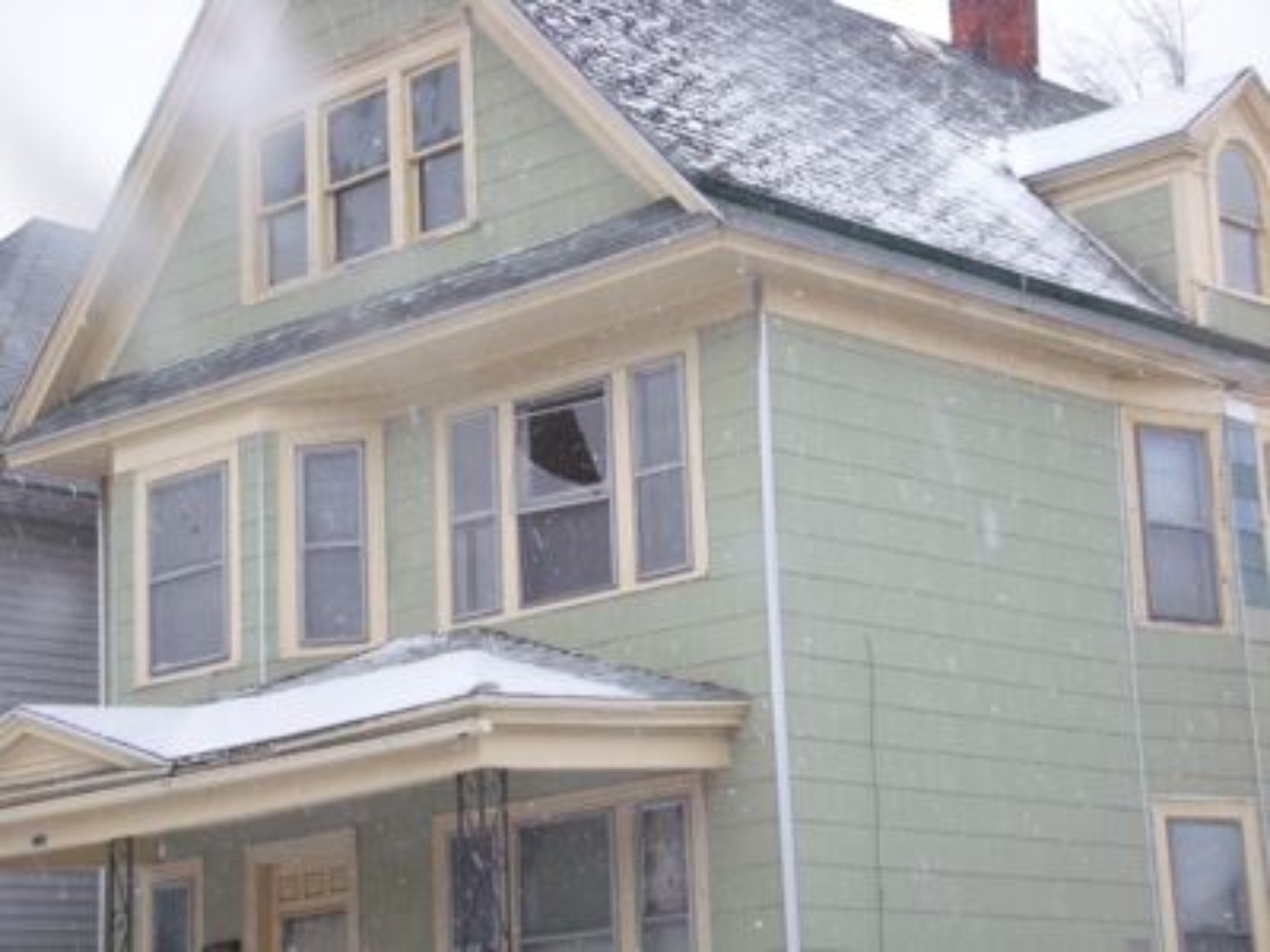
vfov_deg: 17.2
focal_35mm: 86
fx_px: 3155
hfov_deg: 22.8
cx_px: 635
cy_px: 476
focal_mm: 14.3
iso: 400
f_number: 12.7
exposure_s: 1/80.7
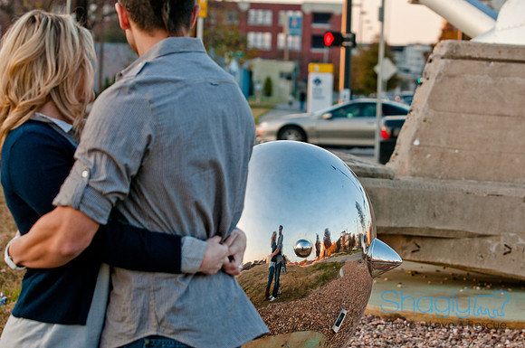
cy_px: 174
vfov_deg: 11.4
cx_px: 262
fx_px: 1748
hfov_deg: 17.1
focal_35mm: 120
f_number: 5
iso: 400
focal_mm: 80
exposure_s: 1/400
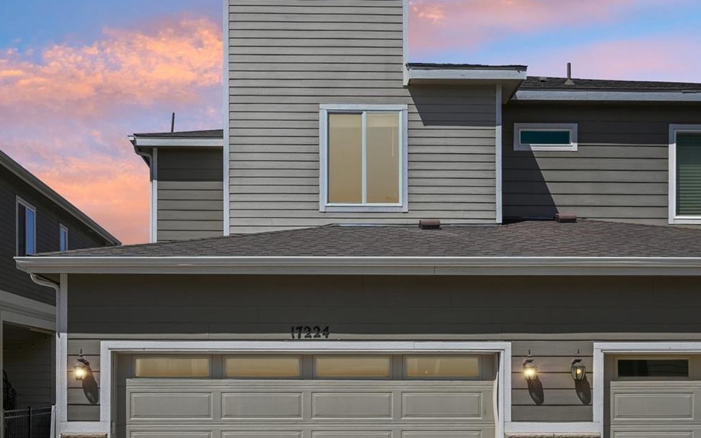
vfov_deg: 31.9
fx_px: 761
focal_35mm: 40
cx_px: 316
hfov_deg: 49.4
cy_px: 287
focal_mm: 24.5
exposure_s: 1/125
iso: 64
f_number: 11
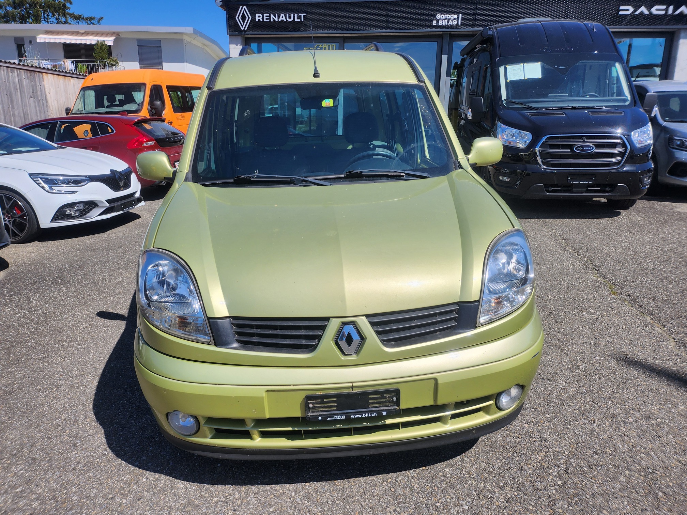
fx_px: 476
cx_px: 344
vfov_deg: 56.8
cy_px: 258
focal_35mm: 24
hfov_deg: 71.6
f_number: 1.8
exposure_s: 1/4591
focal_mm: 5
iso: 50
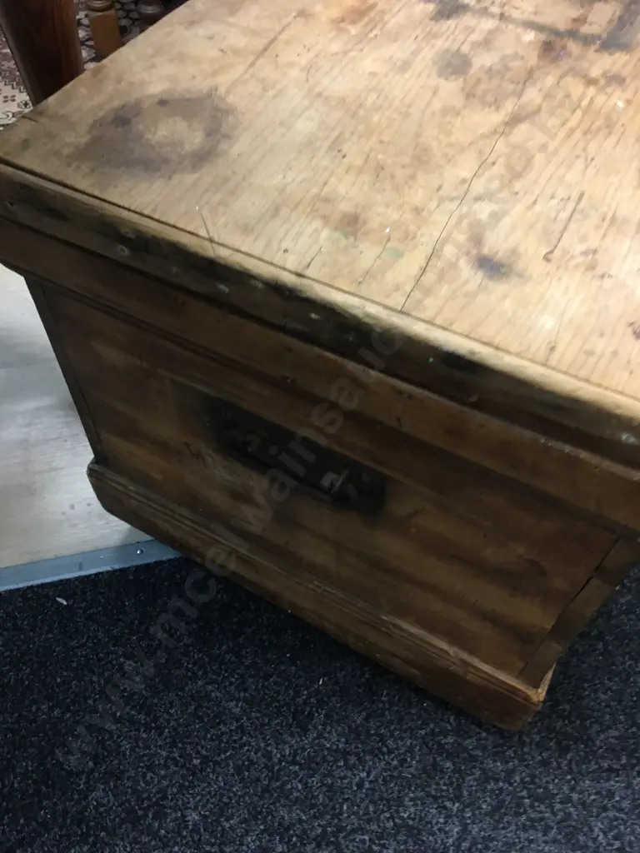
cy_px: 426
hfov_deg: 48.2
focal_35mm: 29
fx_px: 715
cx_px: 320
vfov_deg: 61.7
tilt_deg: -52.7
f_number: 2.2
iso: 100
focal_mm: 4.15
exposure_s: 1/17
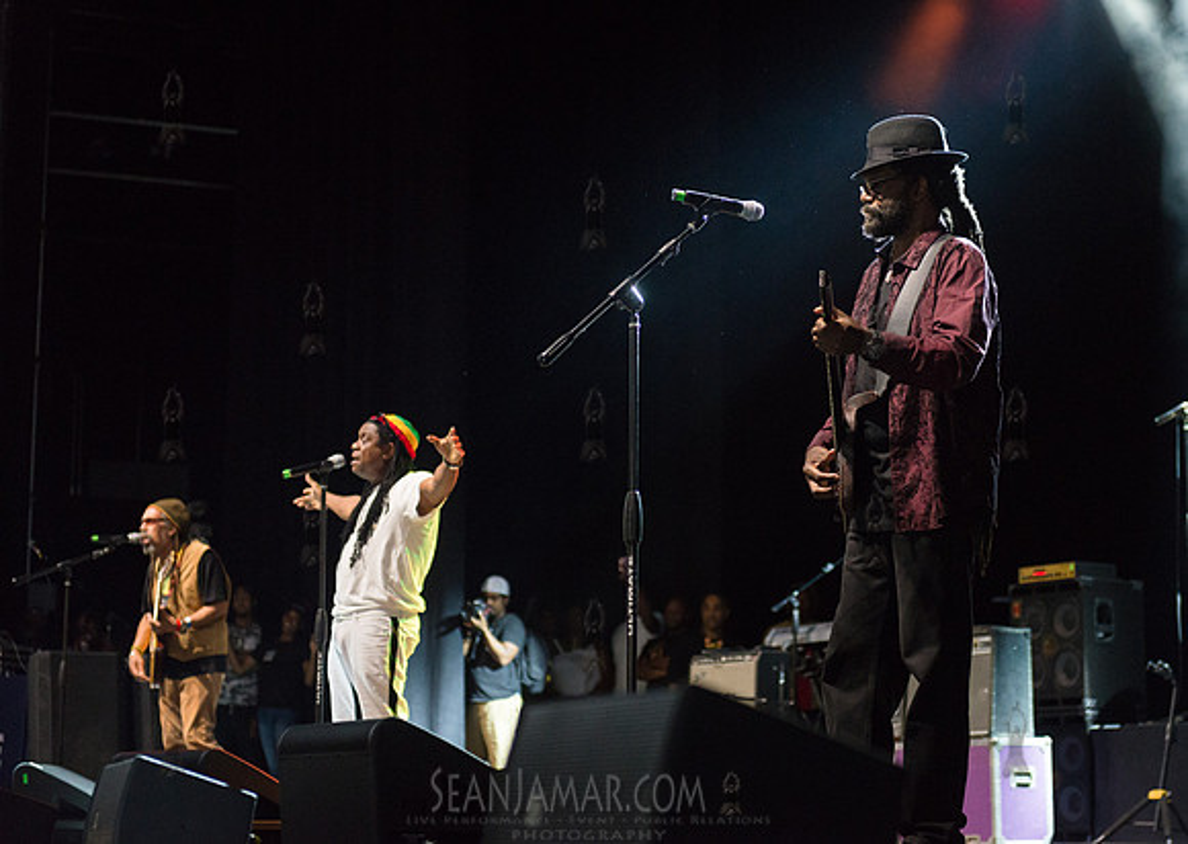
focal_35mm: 75
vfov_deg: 18.9
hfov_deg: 26.3
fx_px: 2540
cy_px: 408
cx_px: 653
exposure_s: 1/400
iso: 3200
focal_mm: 70
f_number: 2.8
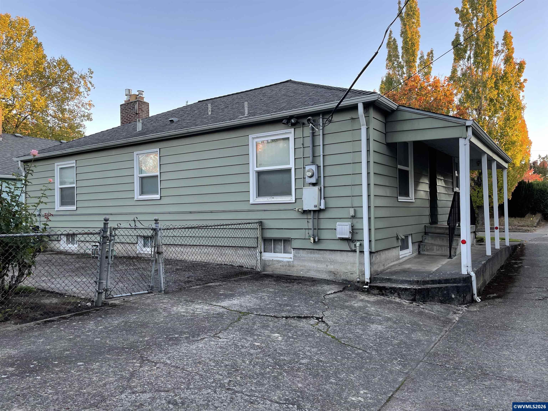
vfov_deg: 53.1
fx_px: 412
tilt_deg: +0.8
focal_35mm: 26
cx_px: 274
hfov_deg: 67.3
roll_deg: +0.8
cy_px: 206
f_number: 1.6
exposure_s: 1/121
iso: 32
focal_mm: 4.2
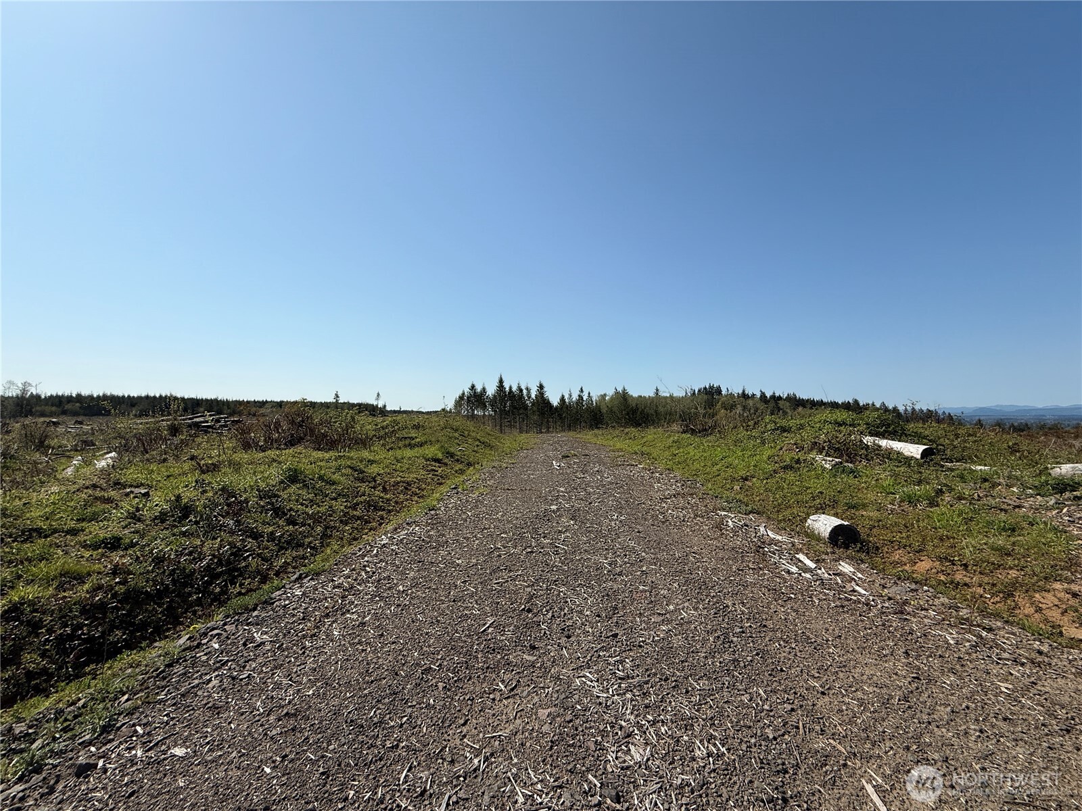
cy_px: 406
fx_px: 438
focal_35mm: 14
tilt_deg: +1.8
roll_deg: +1.9
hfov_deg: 102.1
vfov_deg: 85.7
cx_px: 541
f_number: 2.2
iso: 50
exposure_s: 1/3663
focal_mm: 2.22
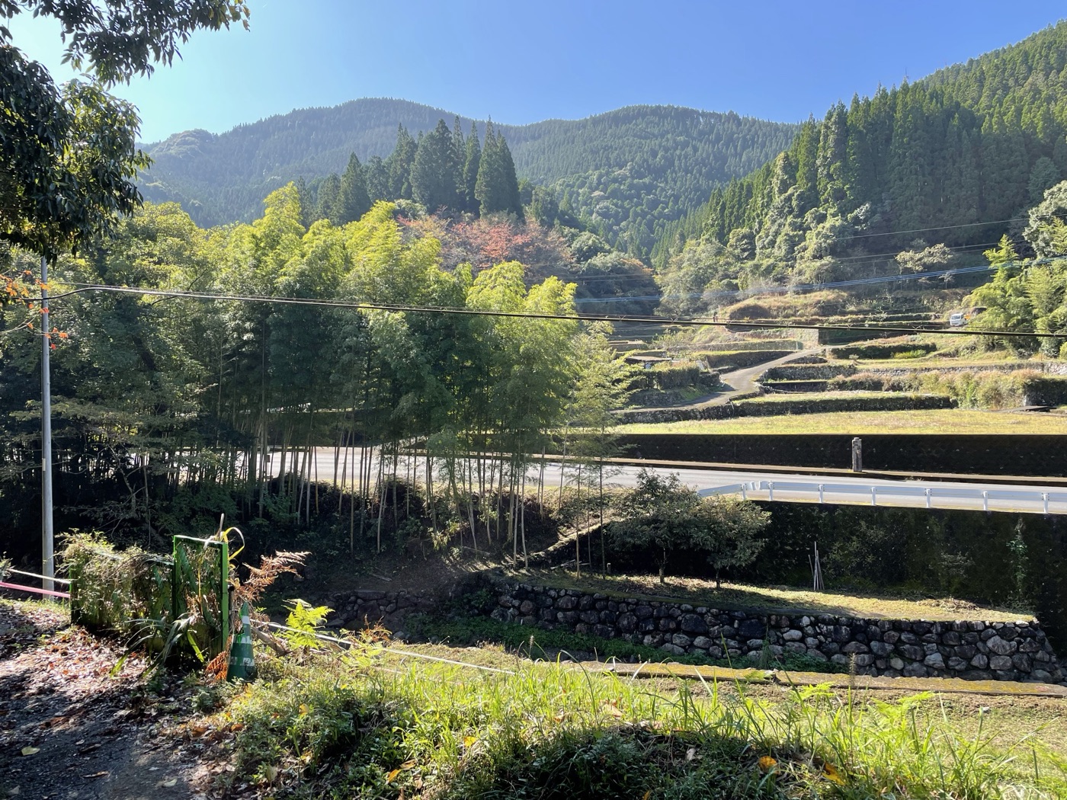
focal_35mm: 26
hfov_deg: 67.3
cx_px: 534
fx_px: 801
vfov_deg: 53.1
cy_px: 400
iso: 32
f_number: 1.6
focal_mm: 4.2
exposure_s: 1/729
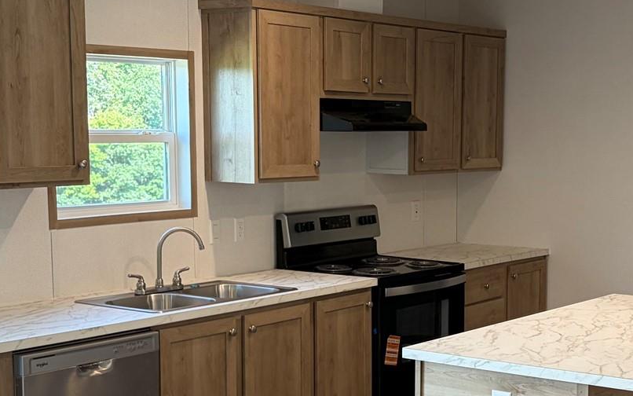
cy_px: 295
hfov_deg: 29.1
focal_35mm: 70
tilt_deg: -7.6
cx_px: 434
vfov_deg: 18.5
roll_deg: +0.1
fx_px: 1208
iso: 100
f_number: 1.6
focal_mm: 5.96
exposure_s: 1/120
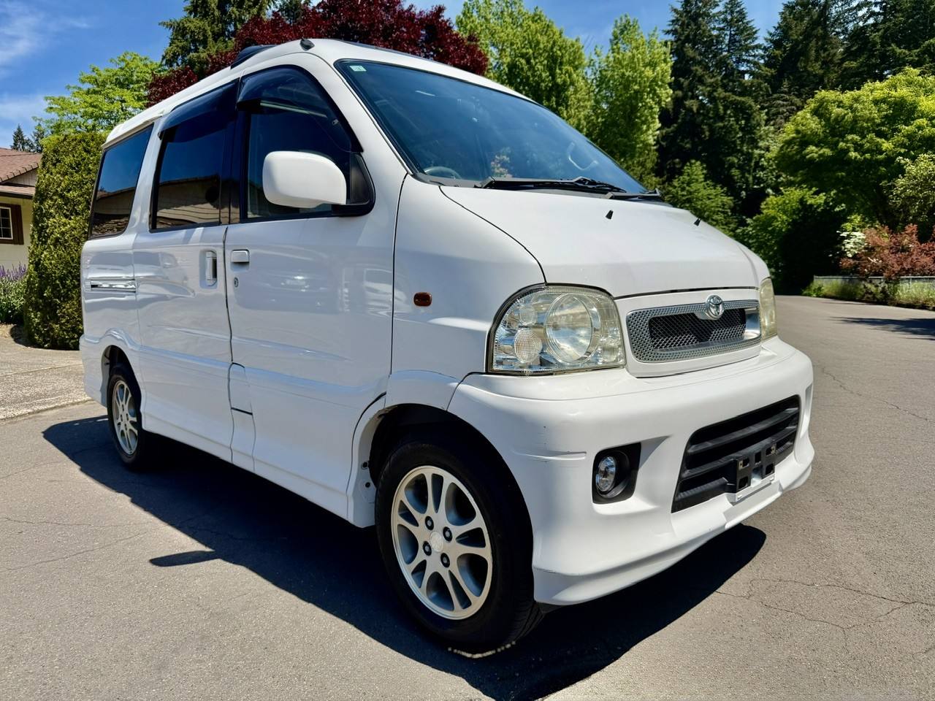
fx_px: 648
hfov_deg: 71.6
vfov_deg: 56.8
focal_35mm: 24
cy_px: 350
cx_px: 468
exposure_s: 1/7353
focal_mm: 6.76
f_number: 1.78
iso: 80
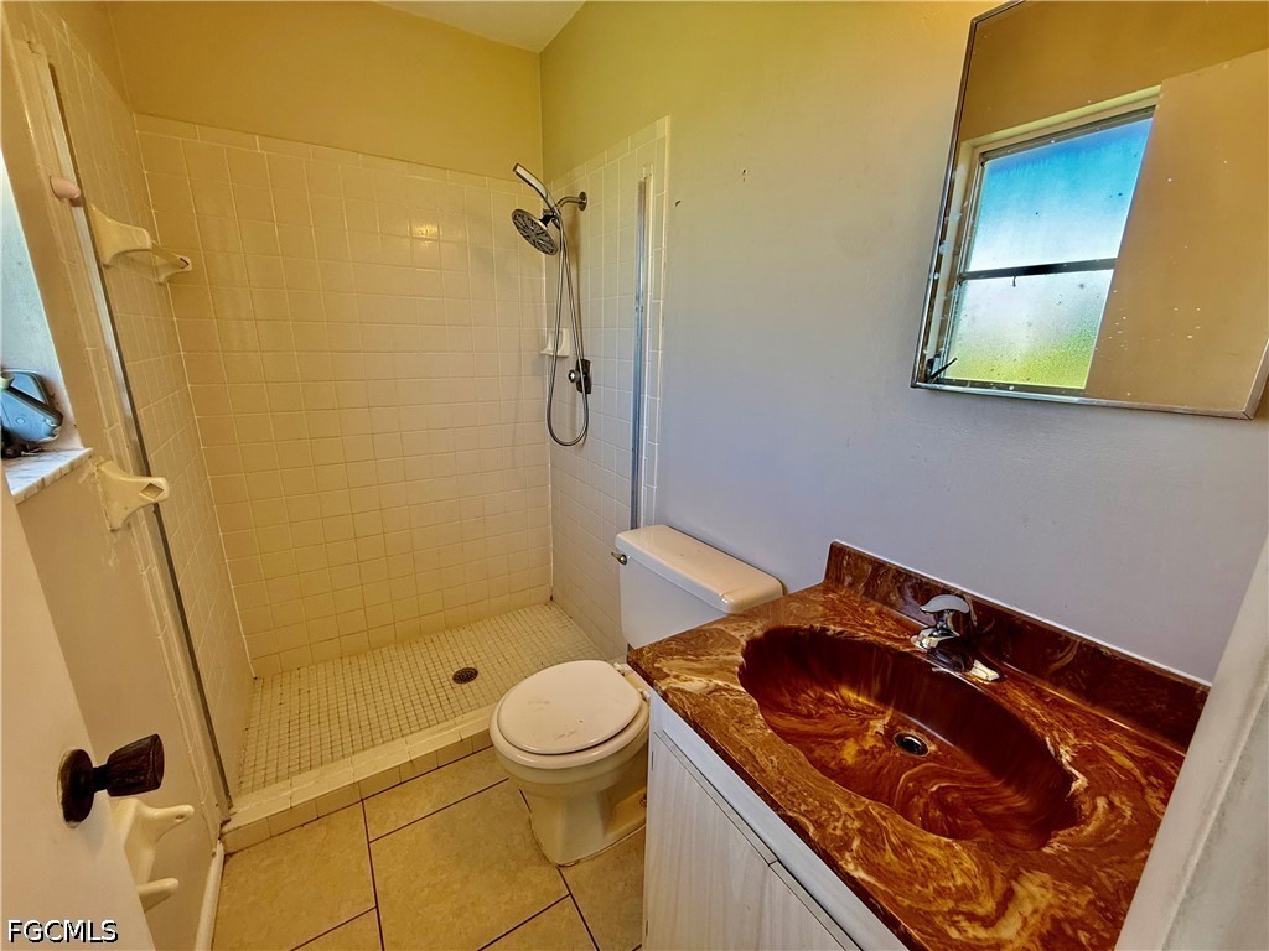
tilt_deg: -14.9
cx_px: 634
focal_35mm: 14
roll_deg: -1.2
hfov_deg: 102.1
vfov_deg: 85.7
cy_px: 476
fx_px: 513
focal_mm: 2.22
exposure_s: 1/99
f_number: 2.2
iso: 80
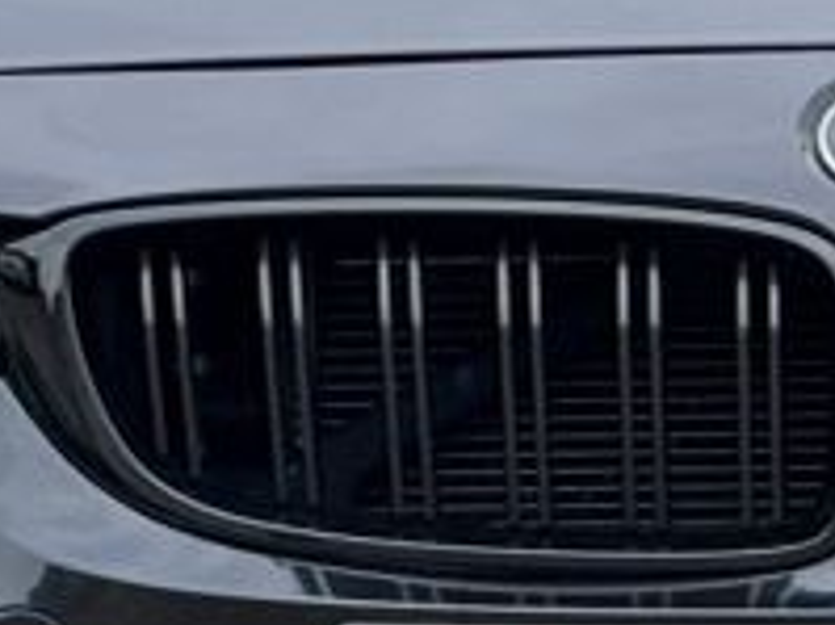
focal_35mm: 643
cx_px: 927
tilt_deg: -3.7
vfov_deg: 2.3
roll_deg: +0.5
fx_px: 15501
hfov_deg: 3.1
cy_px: -50
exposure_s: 1/483
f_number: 2.8
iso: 50
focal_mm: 15.66
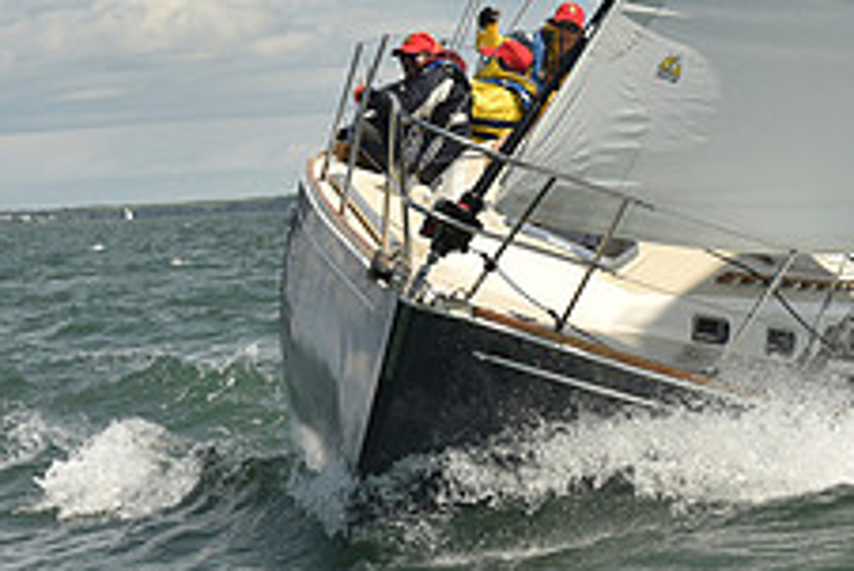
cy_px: 301
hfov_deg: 9.8
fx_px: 4985
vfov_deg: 6.6
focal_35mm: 210
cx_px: 567
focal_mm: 82
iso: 320
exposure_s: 1/800
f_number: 11
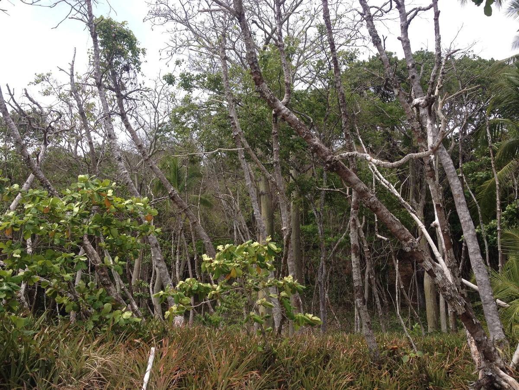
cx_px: 260
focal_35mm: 35
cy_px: 195
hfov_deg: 52.6
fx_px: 525
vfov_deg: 40.7
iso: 50
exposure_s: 1/920
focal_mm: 4.28
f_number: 2.4
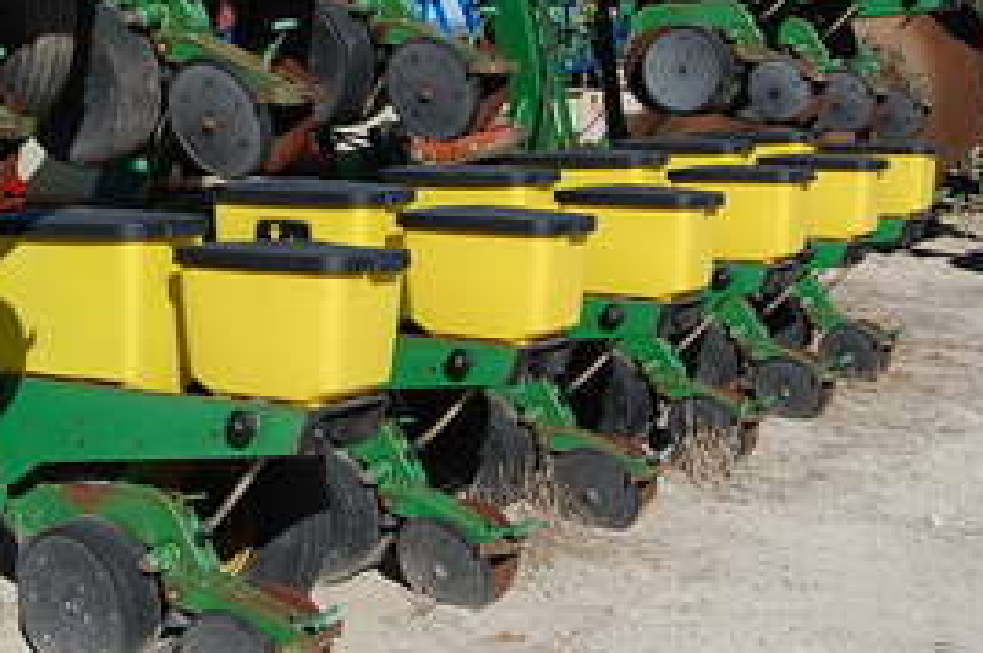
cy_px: 62
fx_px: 1664
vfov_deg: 21.7
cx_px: 202
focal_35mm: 61
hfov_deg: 32.1
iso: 200
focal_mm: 20
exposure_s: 1/400
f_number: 10
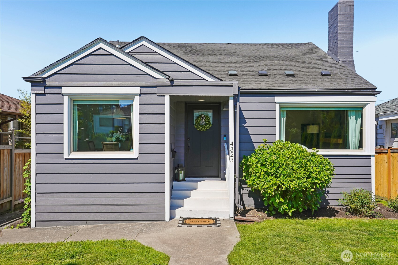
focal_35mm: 28
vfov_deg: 46.4
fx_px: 310
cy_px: 132
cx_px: 199
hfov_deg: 65.5
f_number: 8
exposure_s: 1/250
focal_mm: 28
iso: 100
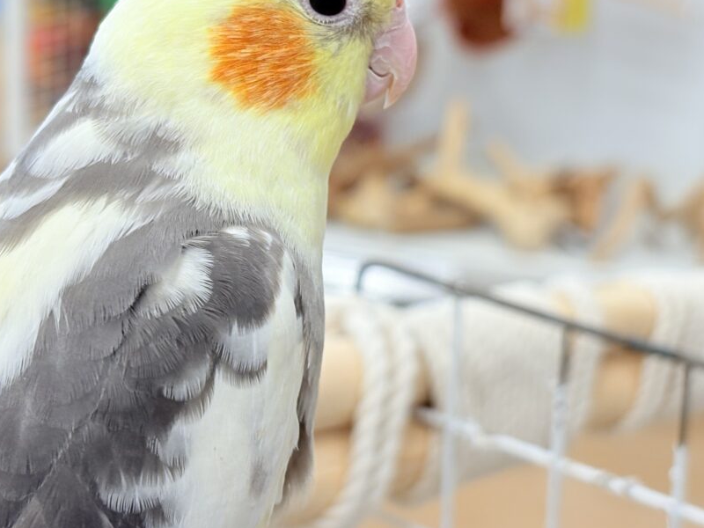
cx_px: 361
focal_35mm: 78
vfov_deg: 18.8
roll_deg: -1.1
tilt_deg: -12.3
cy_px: 174
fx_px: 1586
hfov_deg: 25.0
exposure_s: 1/100
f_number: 1.6
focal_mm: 5.96
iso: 80
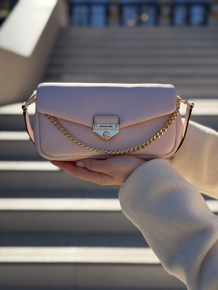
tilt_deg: -8.1
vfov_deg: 39.7
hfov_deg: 30.3
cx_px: 109
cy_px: 145
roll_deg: -0.5
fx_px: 403
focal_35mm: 48
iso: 100
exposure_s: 1/3891
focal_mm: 6.76
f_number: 1.78
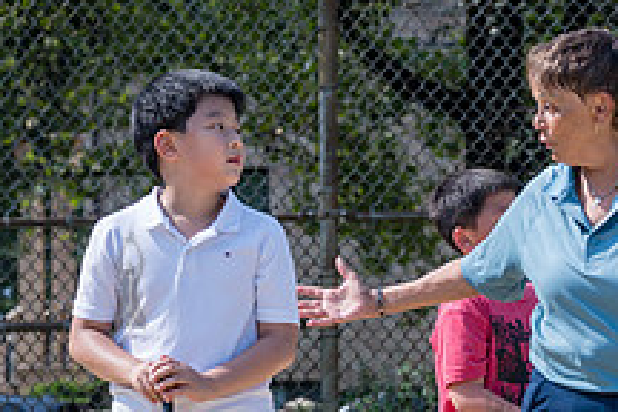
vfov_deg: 4.1
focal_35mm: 337
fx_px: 5785
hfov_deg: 6.1
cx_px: 699
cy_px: 616
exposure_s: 1/800
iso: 160
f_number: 5
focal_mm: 92
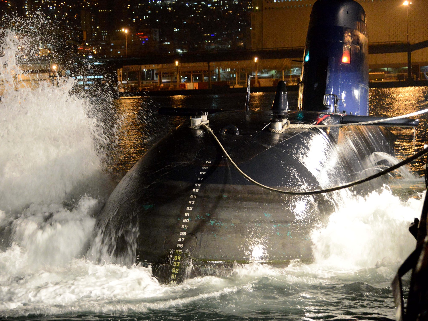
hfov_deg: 22.4
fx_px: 1076
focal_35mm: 87
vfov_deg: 17.0
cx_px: 127
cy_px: 141
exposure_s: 1/60
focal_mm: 62
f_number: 4
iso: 6400
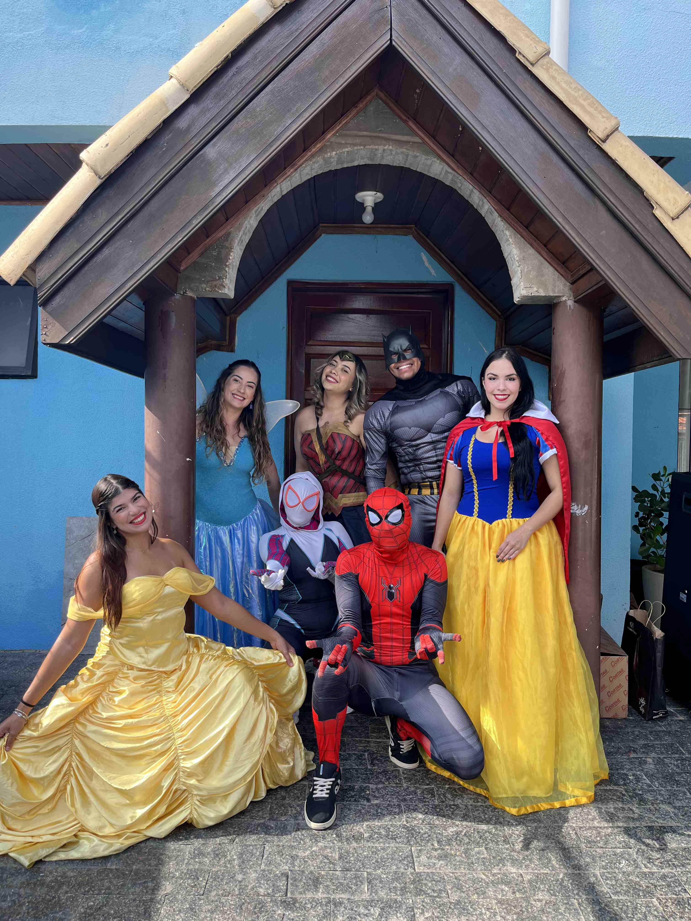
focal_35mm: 26
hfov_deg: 53.1
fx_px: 692
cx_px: 346
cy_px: 460
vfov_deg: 67.3
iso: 50
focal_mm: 5.1
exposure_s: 1/418
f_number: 1.6
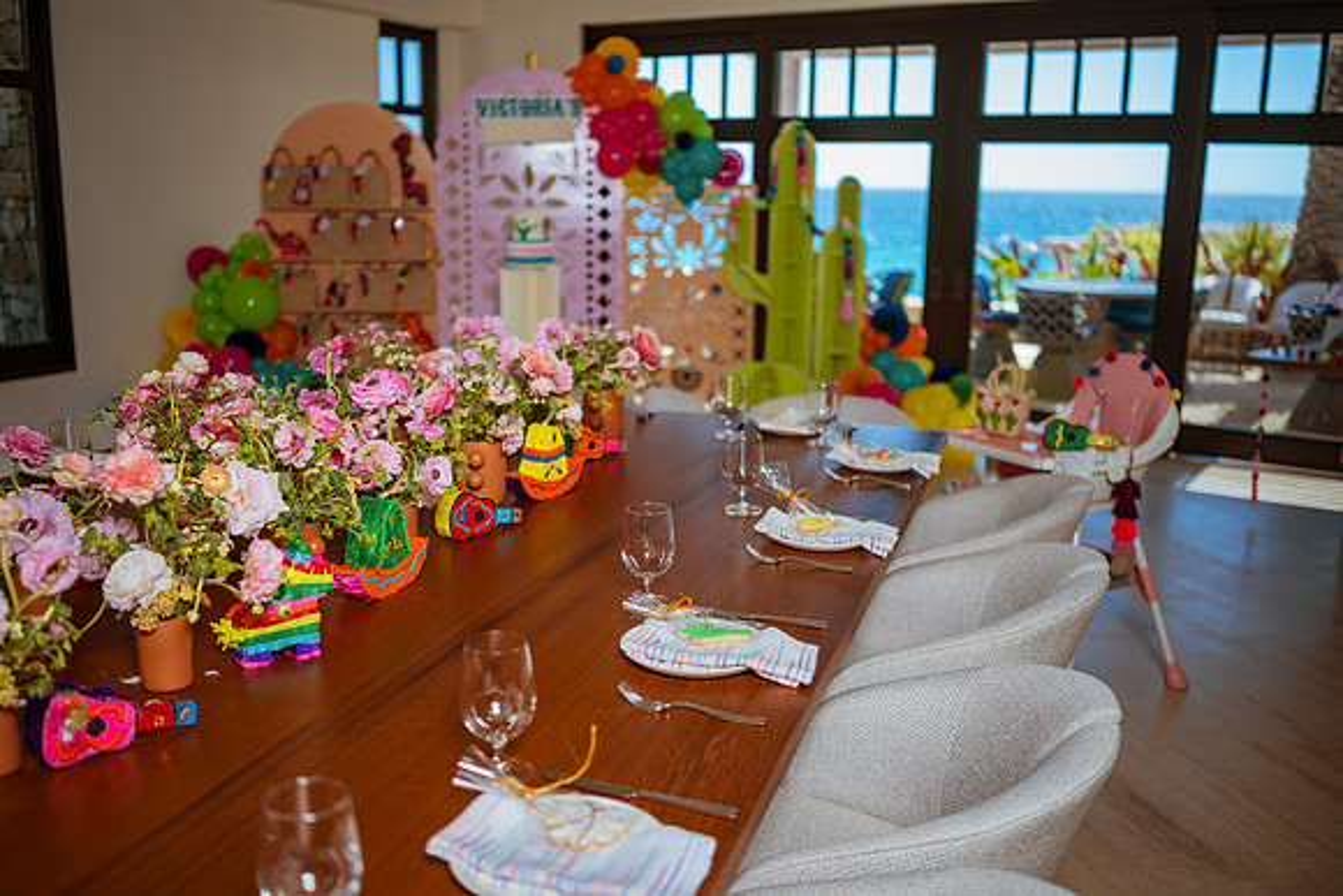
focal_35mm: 35
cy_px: 448
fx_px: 1306
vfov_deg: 37.9
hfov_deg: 54.4
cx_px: 672
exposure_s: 1/800
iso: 50
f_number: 1.8
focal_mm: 35
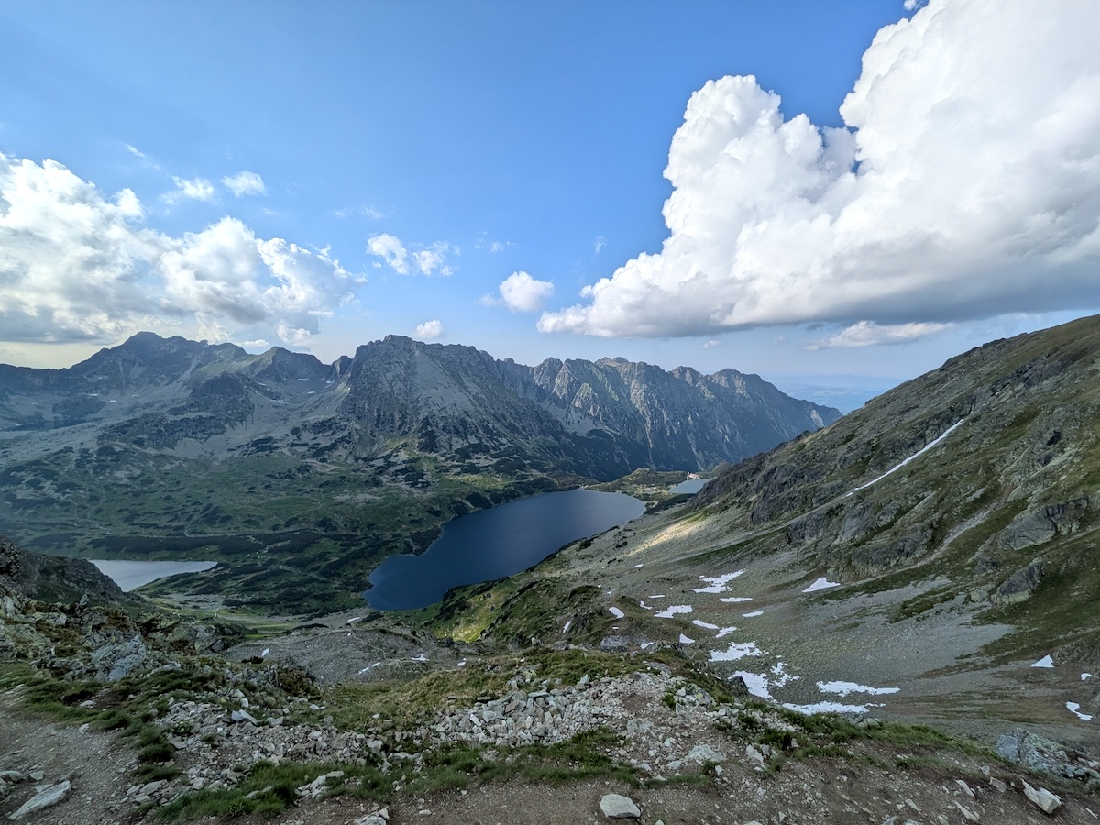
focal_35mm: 14
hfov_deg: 102.1
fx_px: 445
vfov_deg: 85.7
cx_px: 550
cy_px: 412
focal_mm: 1.83
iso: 49
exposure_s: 1/2915
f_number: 2.2
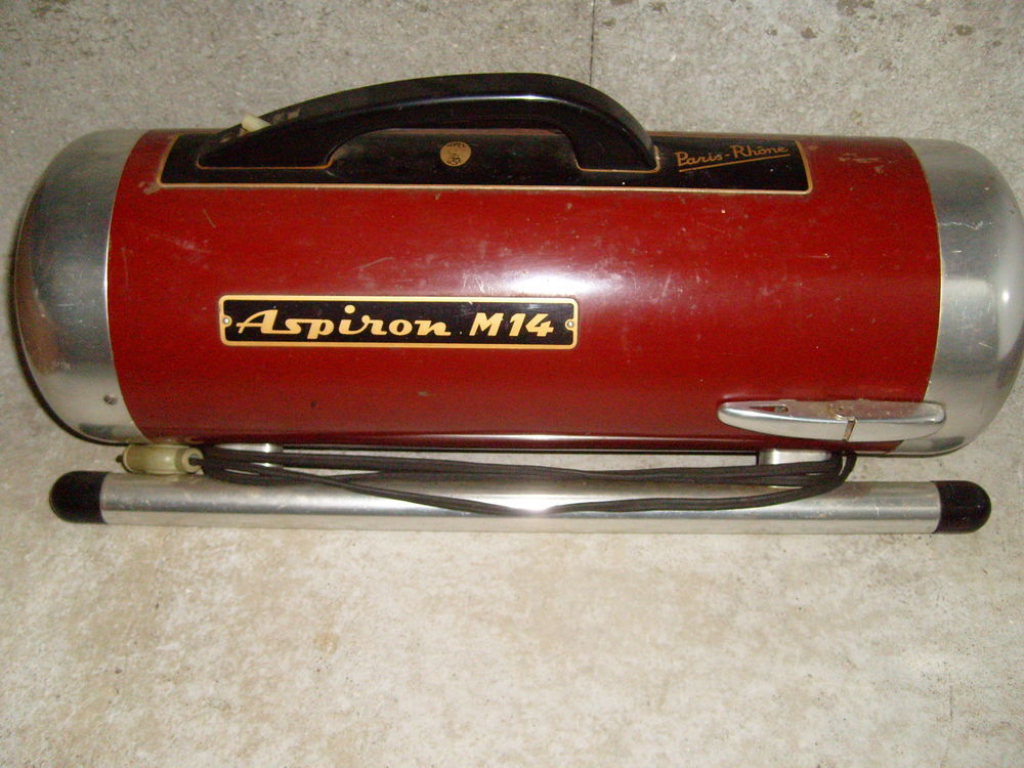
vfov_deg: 40.7
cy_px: 384
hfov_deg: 52.6
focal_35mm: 35
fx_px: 1035
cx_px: 512
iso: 400
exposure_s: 1/45
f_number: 2.8
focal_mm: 5.8
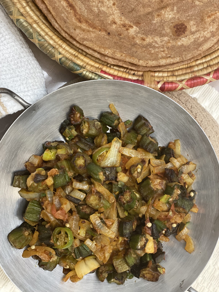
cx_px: 110
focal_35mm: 52
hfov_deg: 28.0
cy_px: 146
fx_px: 439
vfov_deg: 36.8
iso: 250
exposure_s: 1/40
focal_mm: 6
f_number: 2
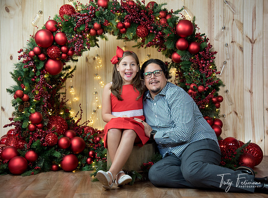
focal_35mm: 66
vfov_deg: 22.1
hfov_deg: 29.7
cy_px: 101
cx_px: 151
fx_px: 505
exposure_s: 1/80
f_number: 4.5
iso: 1000
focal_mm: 58
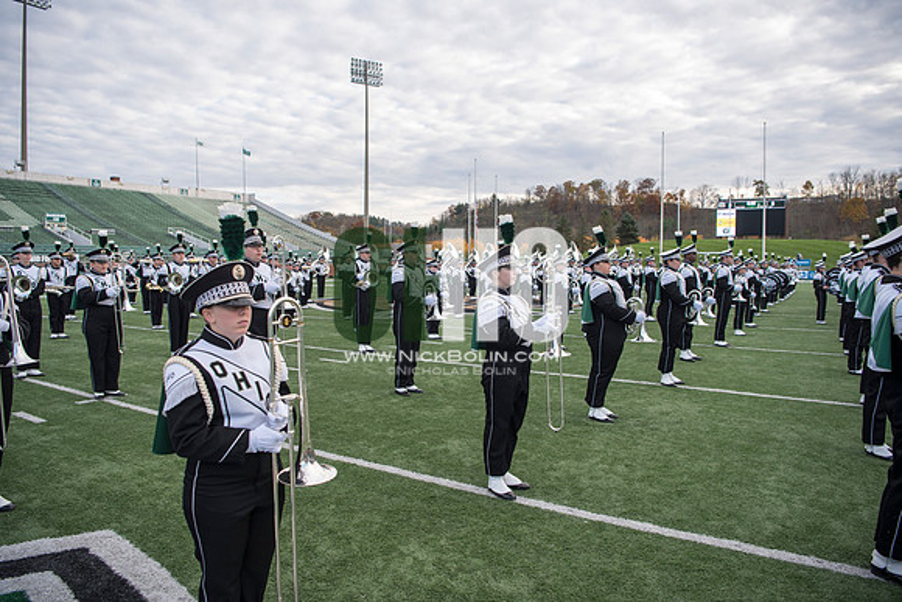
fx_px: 601
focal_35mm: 24
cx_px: 451
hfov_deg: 73.7
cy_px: 301
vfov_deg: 53.2
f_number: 3.5
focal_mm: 24
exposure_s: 1/500
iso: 110
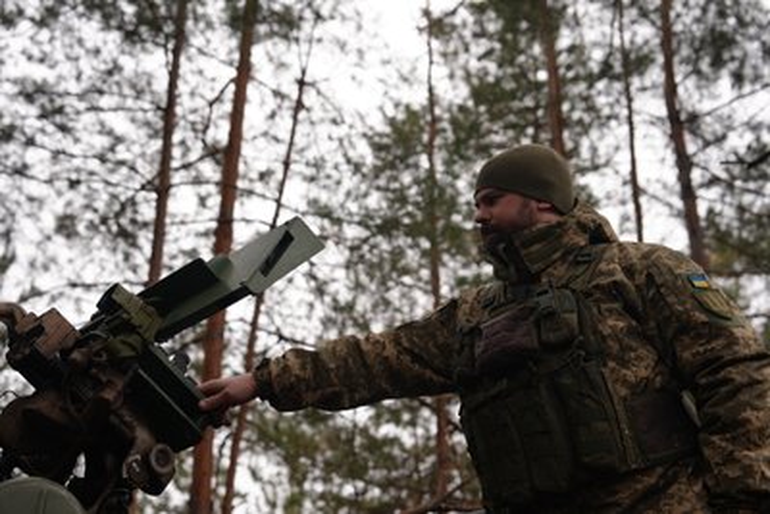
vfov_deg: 28.1
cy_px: 257
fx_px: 1027
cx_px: 385
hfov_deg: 41.1
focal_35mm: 48
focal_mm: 48
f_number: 4
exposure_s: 1/160
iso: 160
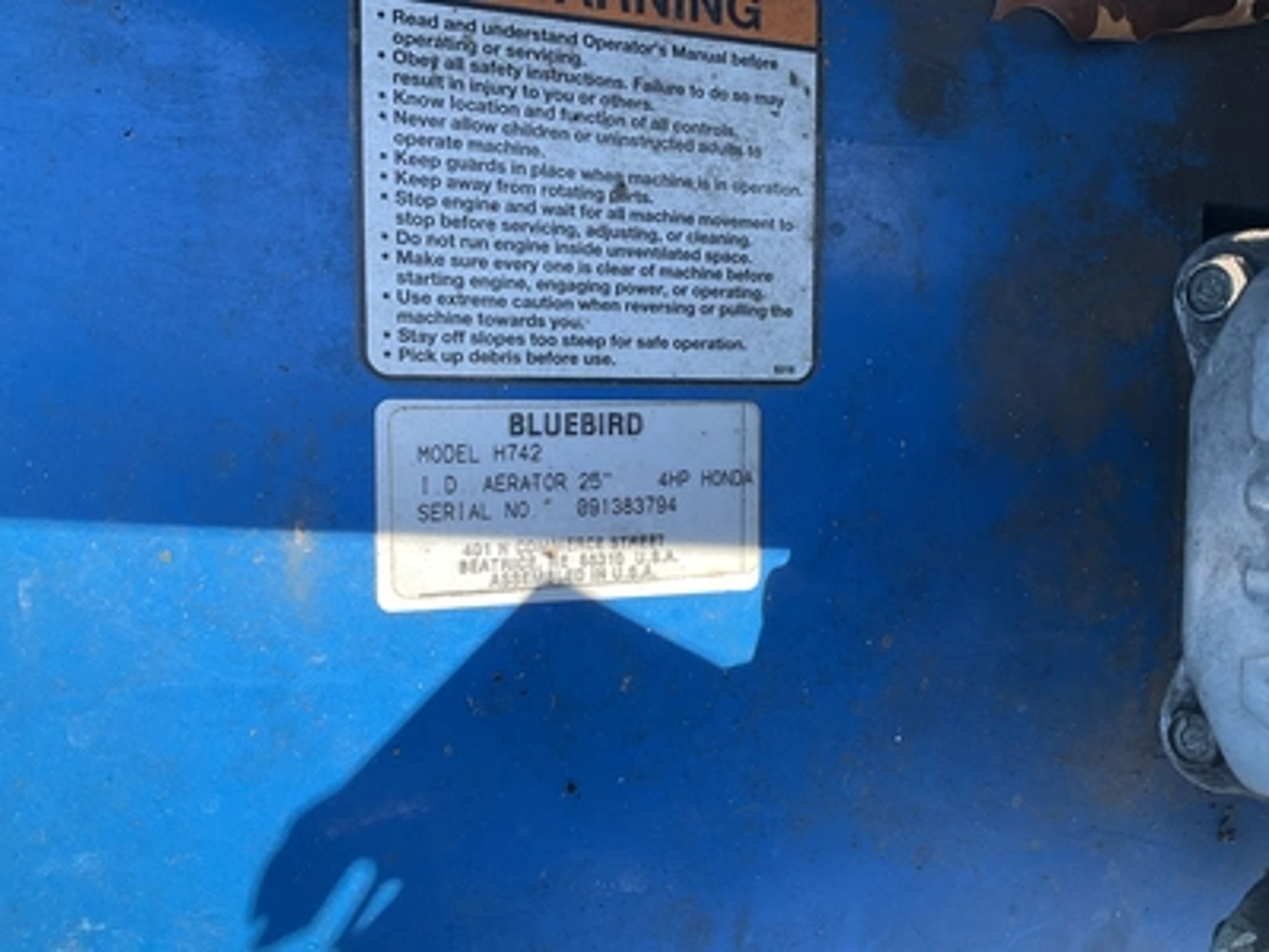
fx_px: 1063
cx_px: 634
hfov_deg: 61.7
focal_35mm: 29
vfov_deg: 48.2
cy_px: 476
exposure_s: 1/270
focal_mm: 3
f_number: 1.8
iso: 25
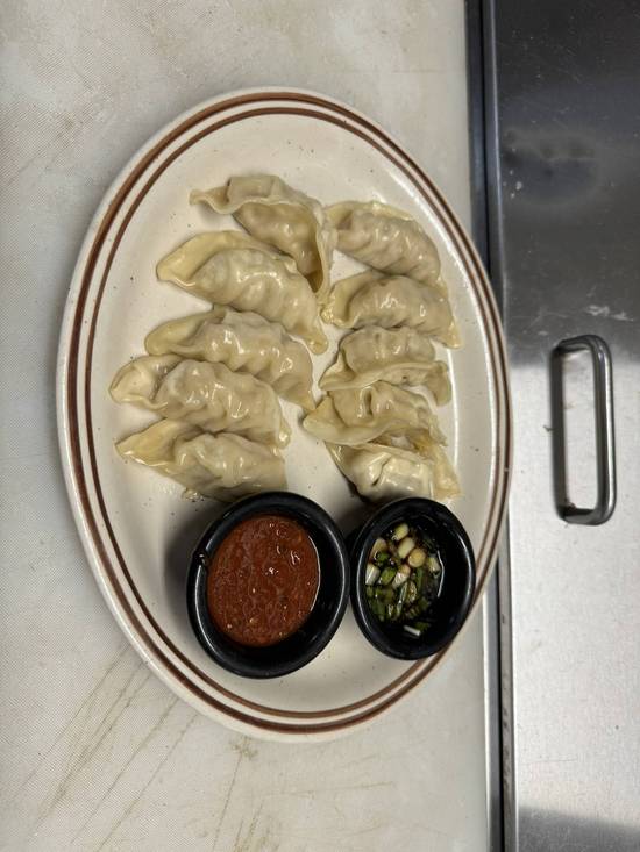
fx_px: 591
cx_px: 320
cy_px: 426
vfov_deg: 71.6
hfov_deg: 56.8
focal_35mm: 24
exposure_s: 1/120
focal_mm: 6.76
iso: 125
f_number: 1.78
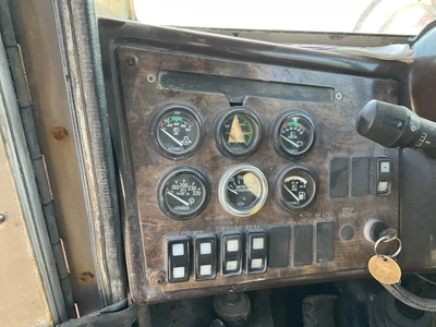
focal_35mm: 29
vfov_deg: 48.2
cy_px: 164
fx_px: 365
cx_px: 218
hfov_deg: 61.7
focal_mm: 3
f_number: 1.8
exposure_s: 1/64
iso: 64
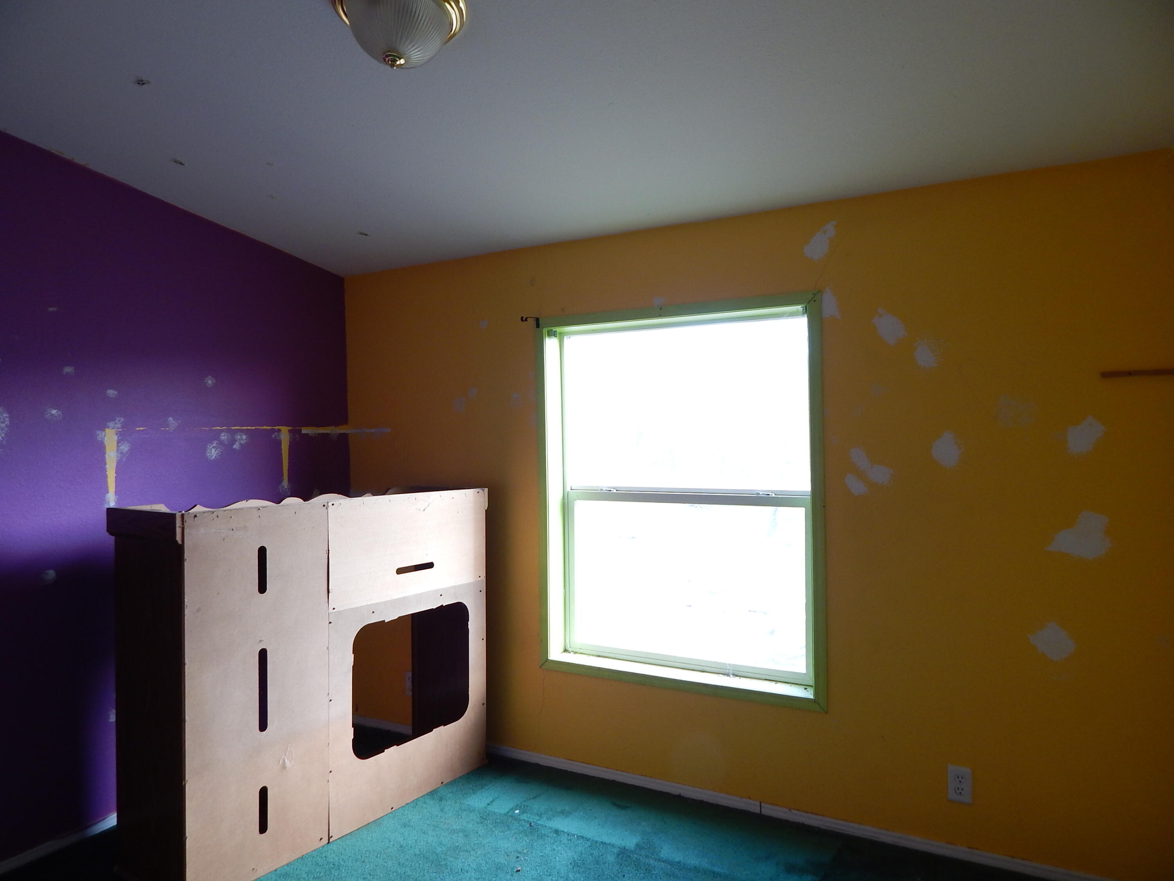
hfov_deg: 76.4
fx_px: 746
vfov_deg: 61.1
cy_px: 440
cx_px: 587
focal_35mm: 22
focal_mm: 4
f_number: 3
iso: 140
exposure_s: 1/30
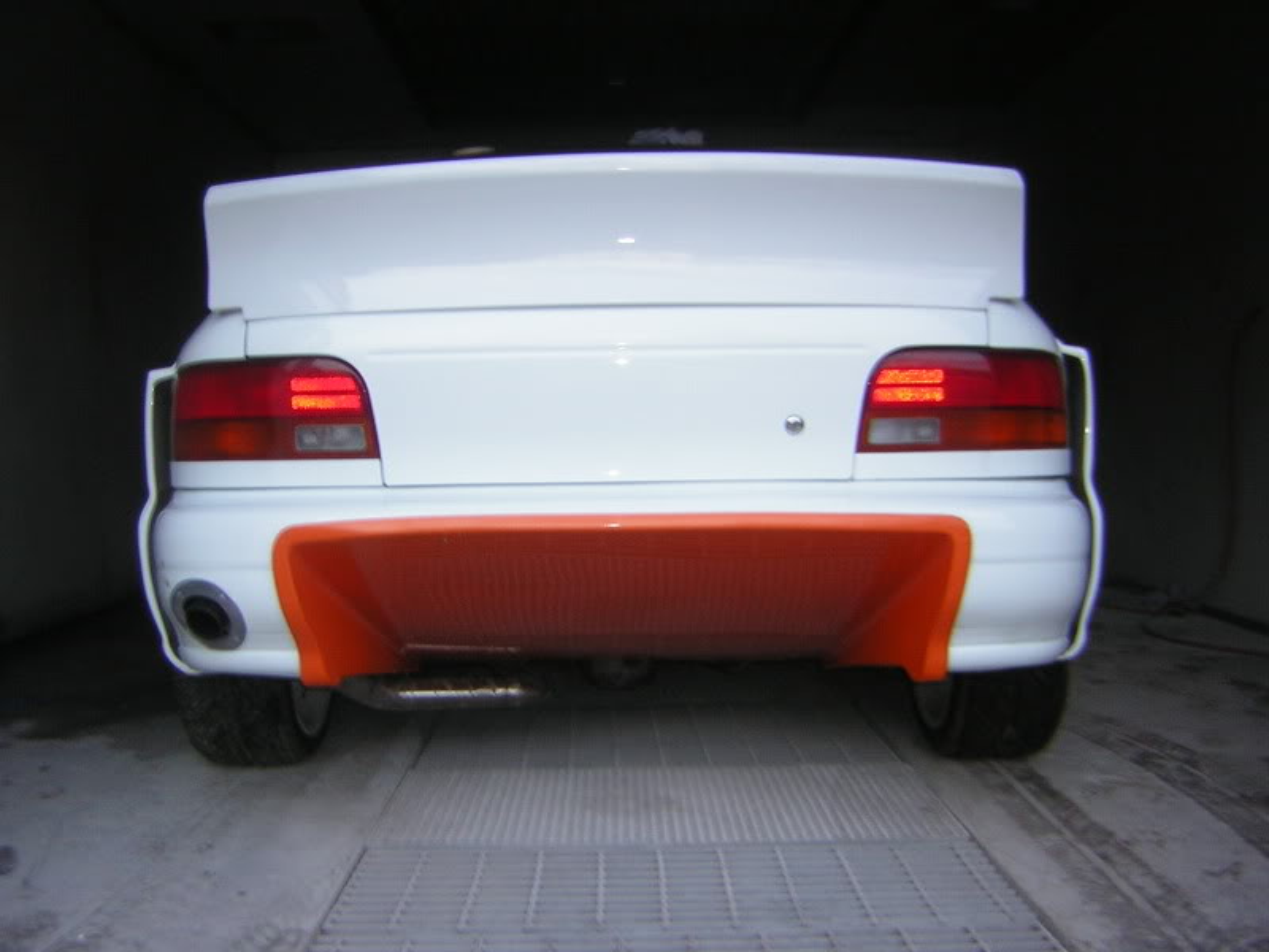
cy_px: 476
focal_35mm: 36
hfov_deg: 51.4
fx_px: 1320
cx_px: 634
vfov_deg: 39.7
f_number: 2.6
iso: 50
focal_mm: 4.7
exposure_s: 1/7.5
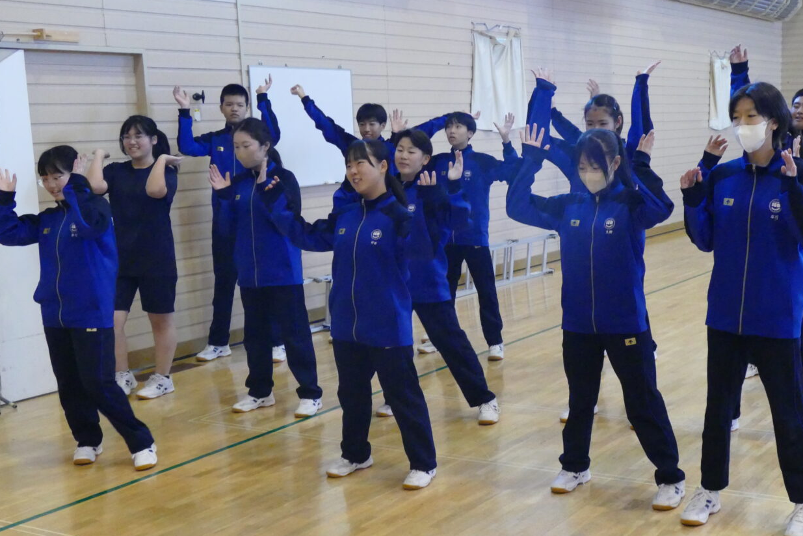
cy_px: 346
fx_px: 1138
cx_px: 550
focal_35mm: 51
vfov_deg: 26.4
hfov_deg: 38.3
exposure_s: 1/125
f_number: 3.2
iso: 3200
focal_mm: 12.9
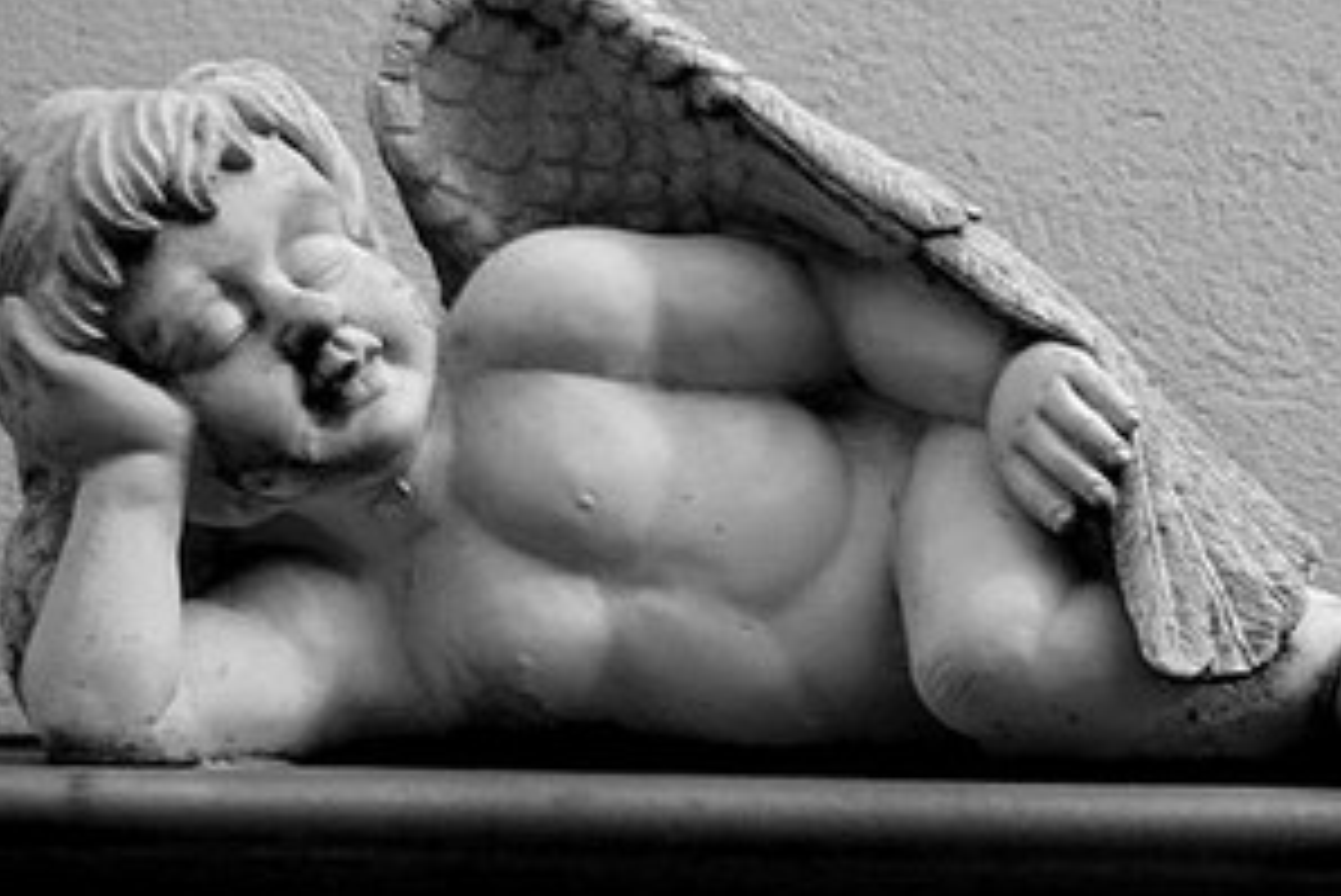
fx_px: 33763
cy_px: 648
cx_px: 1606
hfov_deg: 2.3
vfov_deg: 1.5
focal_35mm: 906
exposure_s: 1/400
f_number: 5.6
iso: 160
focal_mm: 200
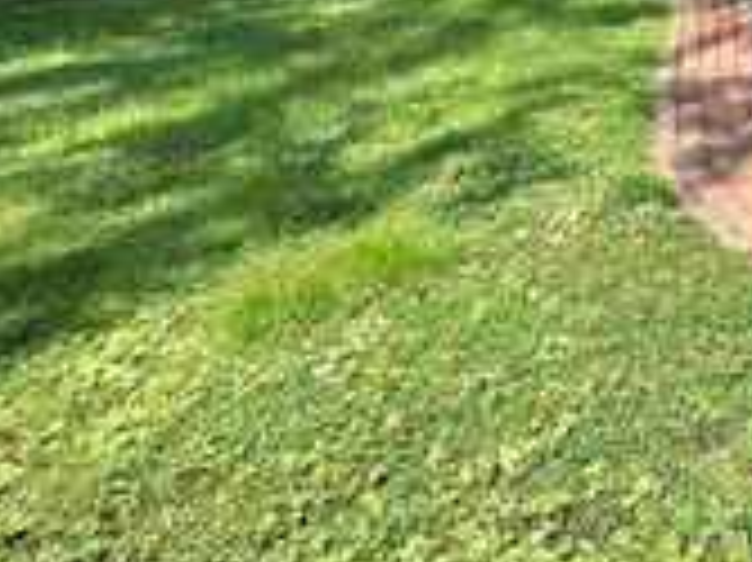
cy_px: -205
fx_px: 912
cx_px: 1081
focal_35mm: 42
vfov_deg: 27.4
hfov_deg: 30.0
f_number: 2.2
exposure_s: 1/988
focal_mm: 2.22
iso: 40
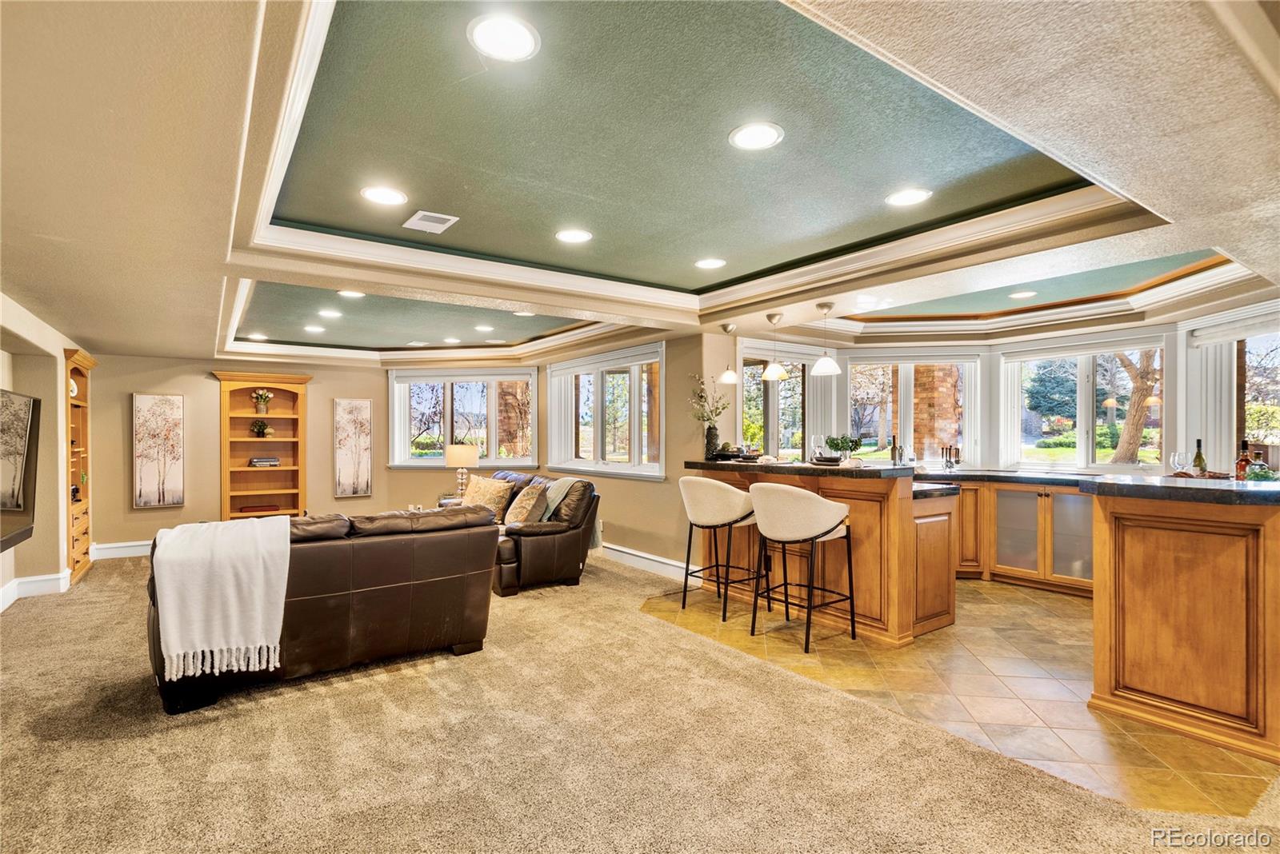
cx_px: 640
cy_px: 427
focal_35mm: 16
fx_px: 569
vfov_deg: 73.8
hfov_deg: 96.7
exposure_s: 1.6
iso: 200
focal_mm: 16
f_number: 8
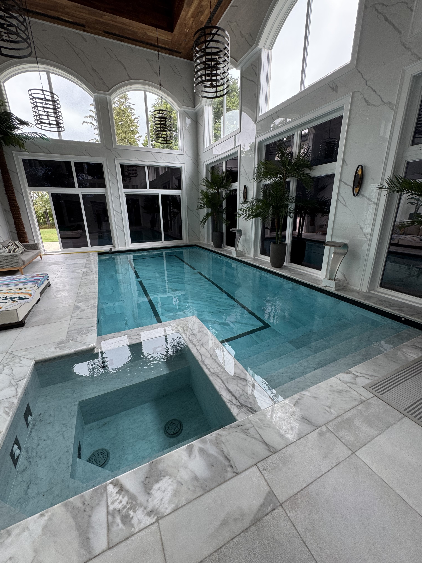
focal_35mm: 14
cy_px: 282
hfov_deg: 85.7
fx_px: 228
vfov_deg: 102.1
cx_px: 211
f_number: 2.2
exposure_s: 1/99
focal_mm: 2.22
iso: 125
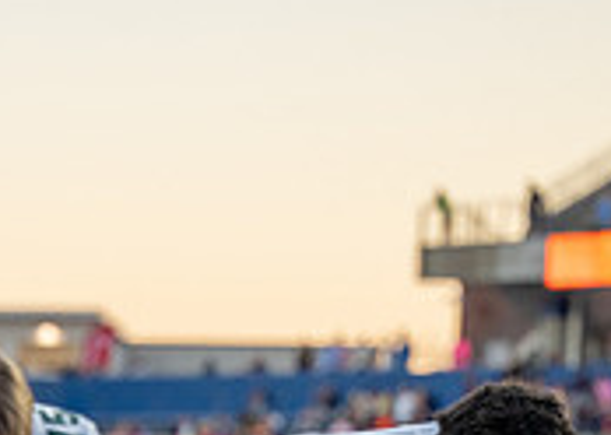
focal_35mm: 297
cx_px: -170
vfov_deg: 4.8
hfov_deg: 6.7
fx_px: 5150
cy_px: 641
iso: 800
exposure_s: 1/1000
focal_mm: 70
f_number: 2.8
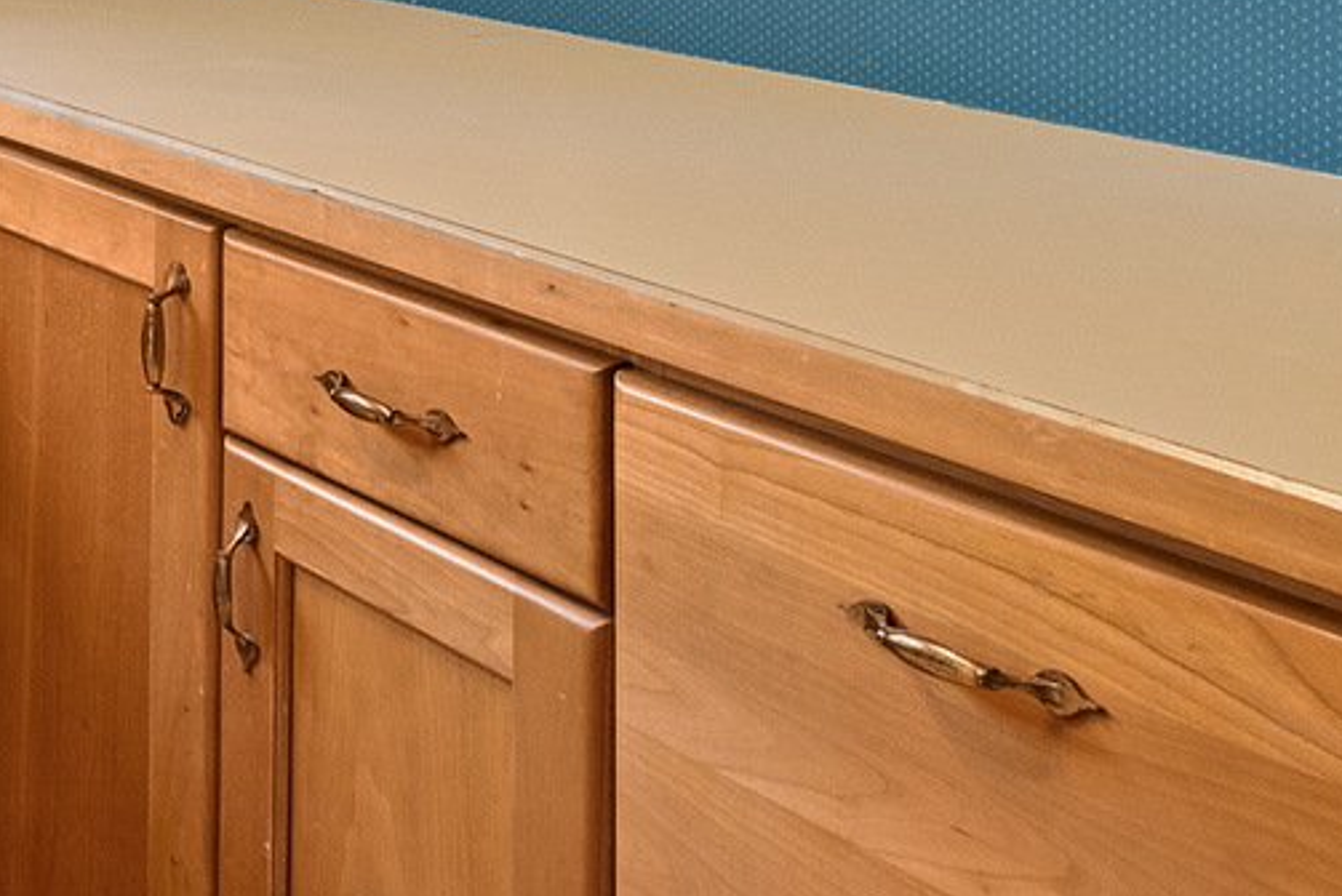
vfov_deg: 21.3
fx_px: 2126
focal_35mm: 57
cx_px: -800
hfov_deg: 24.6
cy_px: -303
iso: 500
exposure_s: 1/1.67
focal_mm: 14
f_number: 8
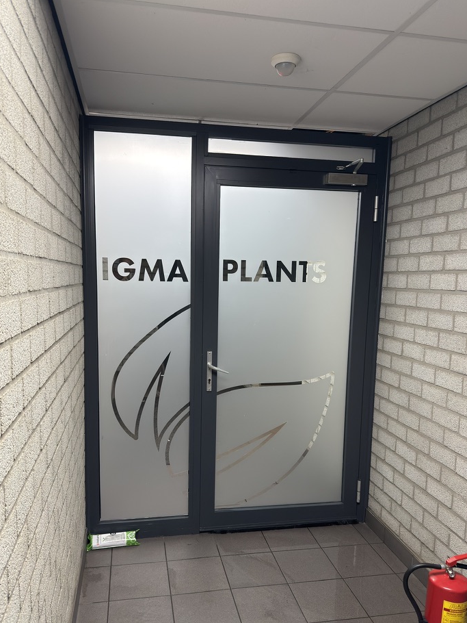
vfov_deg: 65.2
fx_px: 485
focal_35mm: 27
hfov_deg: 51.4
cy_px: 342
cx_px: 222
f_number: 1.78
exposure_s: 1/100
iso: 250
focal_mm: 6.76
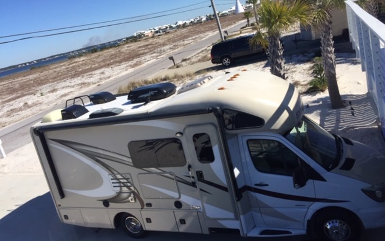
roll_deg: +14.0
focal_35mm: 31
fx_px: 325
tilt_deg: -15.9
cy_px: 118
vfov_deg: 40.6
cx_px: 193
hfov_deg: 61.2
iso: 32
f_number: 2.2
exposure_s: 1/2639
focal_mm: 4.15
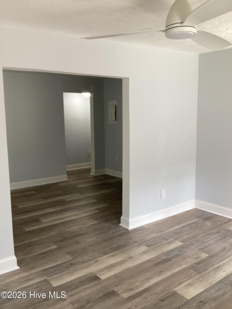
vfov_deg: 58.4
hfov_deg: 45.4
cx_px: 116
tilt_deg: -9.6
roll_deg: -0.6
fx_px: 277
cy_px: 154
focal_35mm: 31
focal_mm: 3.3
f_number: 2.4
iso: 100
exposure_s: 1/60
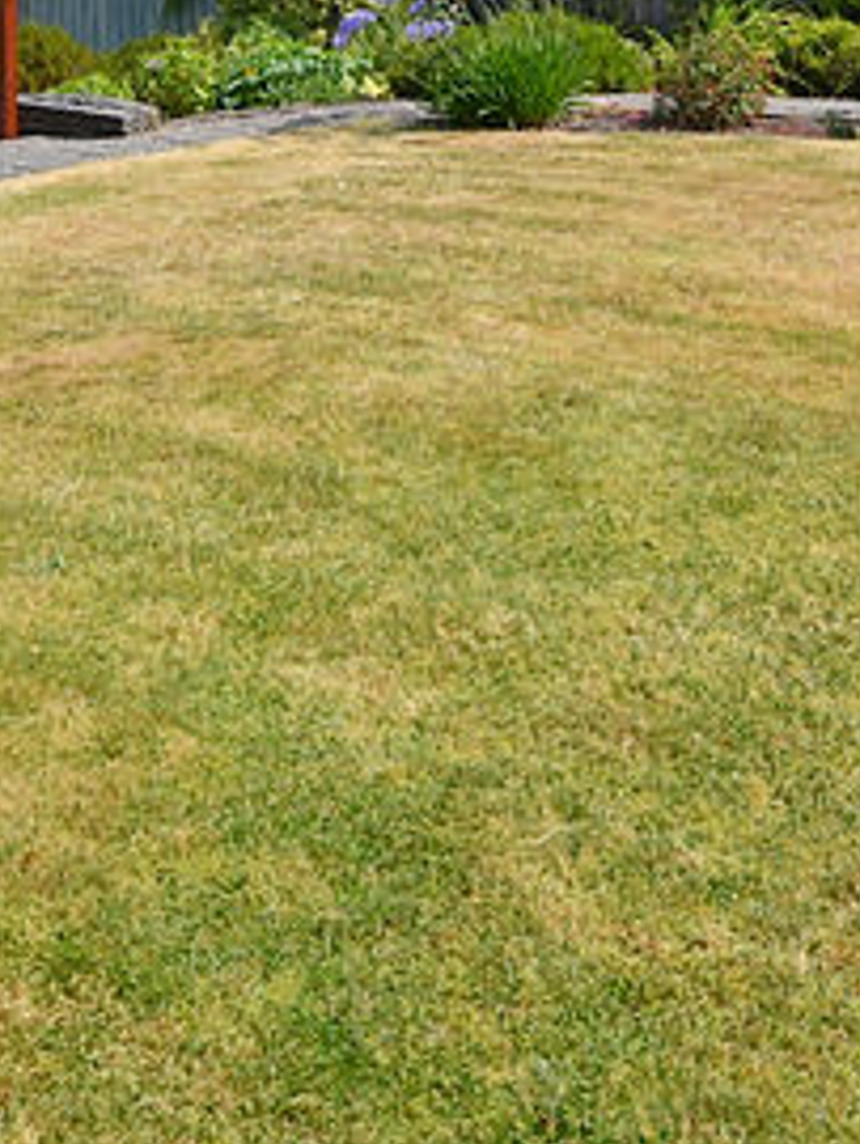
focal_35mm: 51
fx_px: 1687
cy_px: -121
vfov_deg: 32.8
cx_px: 470
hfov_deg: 28.6
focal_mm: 14
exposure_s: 1/500
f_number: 11
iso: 250
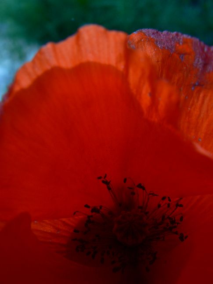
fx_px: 295
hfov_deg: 39.7
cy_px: 142
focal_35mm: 36
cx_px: 106
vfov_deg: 51.3
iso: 80
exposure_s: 1/400
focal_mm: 6
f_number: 4
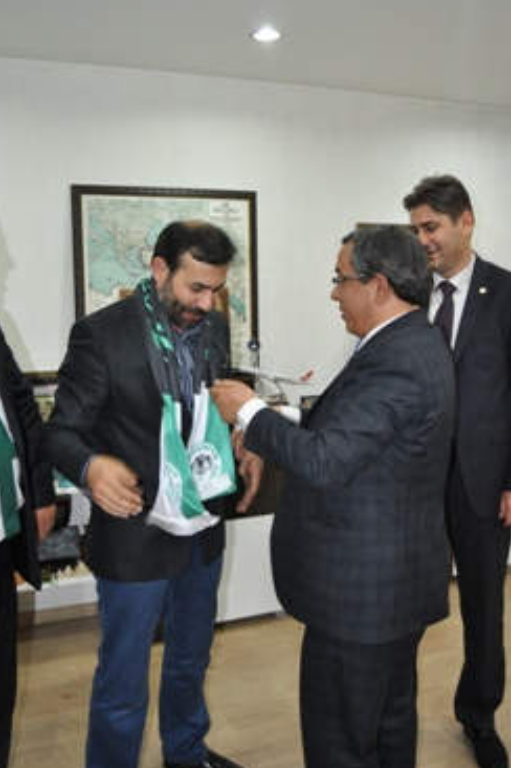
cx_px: 253
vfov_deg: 57.2
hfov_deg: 39.9
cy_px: 345
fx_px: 704
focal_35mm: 33
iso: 800
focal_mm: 18
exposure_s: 1/60
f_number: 3.5
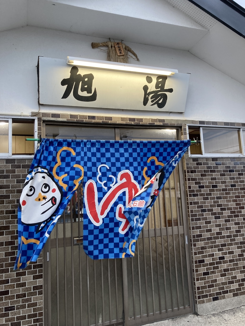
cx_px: 122
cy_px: 163
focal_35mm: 28
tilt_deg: +8.7
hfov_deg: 49.7
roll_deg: +3.1
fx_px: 264
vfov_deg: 63.4
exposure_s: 1/50
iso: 80
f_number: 1.8
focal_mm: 3.99
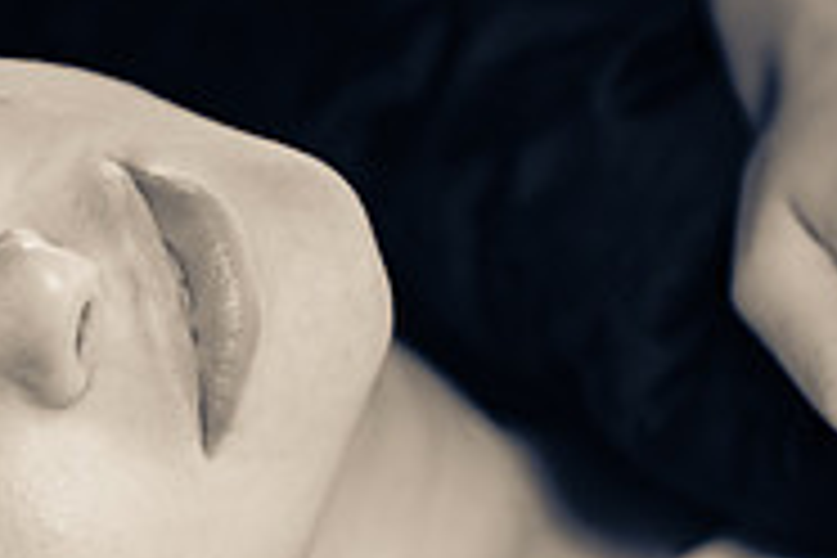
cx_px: 219
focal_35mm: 312
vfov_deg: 4.4
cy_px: 606
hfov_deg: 6.6
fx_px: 7253
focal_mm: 85
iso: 125
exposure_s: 1/200
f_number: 1.8
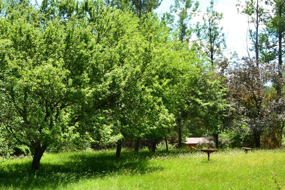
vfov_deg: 26.4
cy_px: 78
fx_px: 404
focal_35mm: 51
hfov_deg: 37.6
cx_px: 59
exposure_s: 1/125
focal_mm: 20
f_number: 6.3
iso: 100
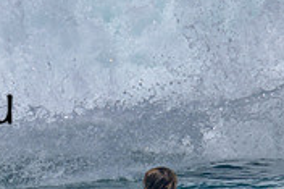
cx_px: -109
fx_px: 22966
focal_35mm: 2914
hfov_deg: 0.7
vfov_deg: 0.5
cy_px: 54
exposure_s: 1/2000
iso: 280
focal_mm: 800
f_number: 11
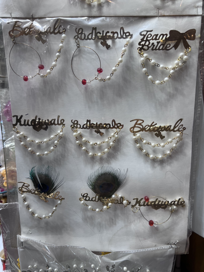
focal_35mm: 26
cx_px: 102
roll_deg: +0.4
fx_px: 204
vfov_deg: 67.3
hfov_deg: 53.1
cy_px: 136
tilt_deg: -10.3
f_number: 1.5
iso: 40
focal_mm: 5.7
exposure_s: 1/241
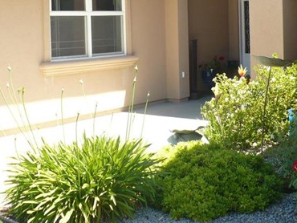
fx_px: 549
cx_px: 158
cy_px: 33
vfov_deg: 22.5
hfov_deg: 30.2
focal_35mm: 64
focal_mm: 6.1
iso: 100
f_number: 2.8
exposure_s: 1/250
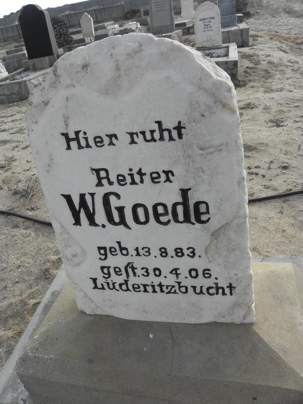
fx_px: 303
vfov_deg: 67.3
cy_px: 202
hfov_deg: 53.1
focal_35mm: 26
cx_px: 152
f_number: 5.6
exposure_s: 1/125
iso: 64
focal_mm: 4.6
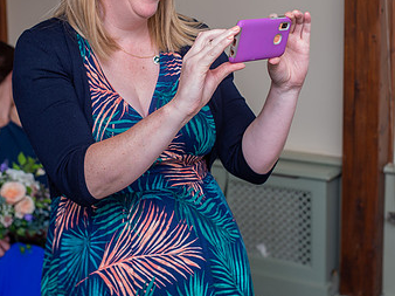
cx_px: 153
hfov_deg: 25.6
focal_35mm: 76
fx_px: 867
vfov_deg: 19.2
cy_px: 68
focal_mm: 35
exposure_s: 1/80
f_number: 4
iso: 320
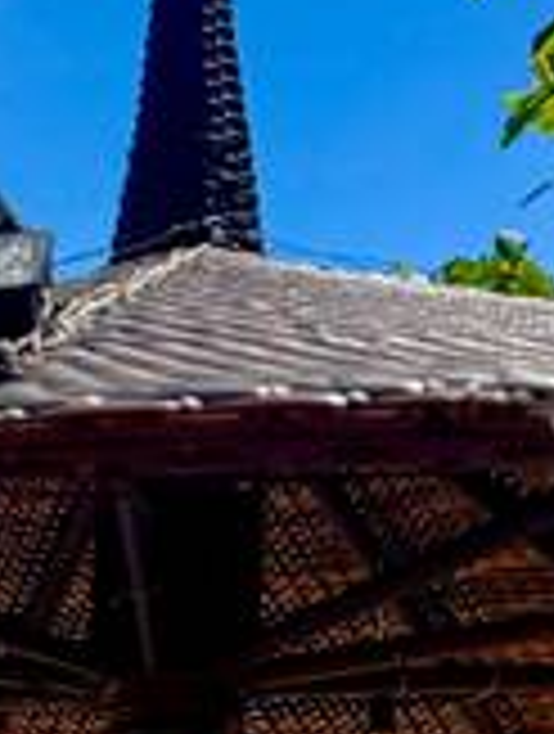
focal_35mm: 141
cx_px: -878
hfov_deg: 9.2
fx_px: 2997
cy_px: 1018
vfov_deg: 13.4
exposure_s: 1/6173
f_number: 1.78
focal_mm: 6.76
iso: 80
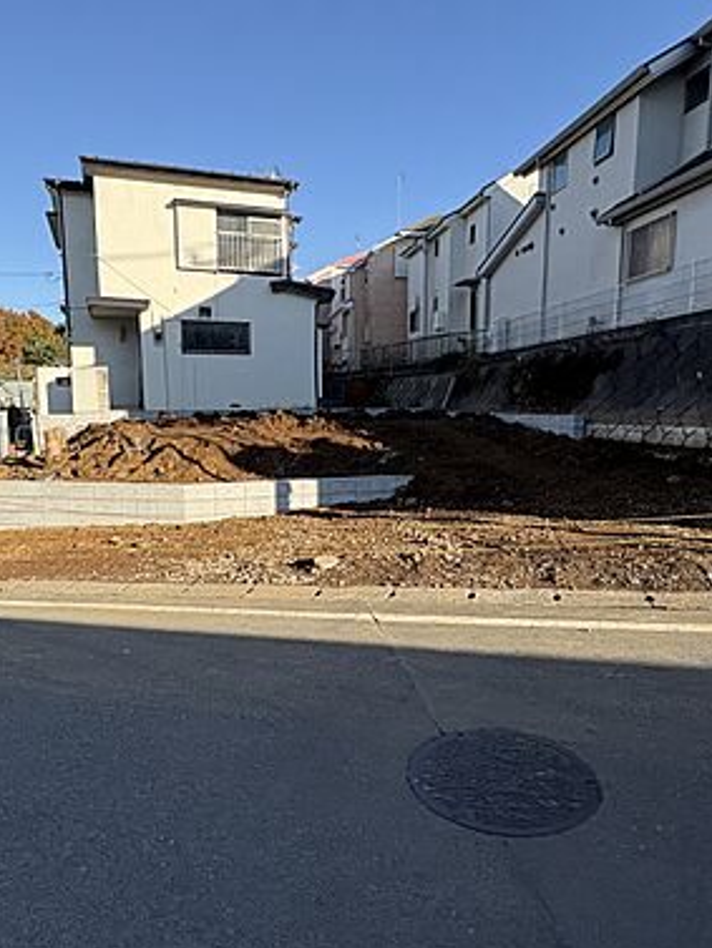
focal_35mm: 23
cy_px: 499
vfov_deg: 73.9
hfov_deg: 58.8
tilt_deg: -9.8
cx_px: 330
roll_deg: +2.8
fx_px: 630
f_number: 2.2
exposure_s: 1/1078
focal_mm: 2.22
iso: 64
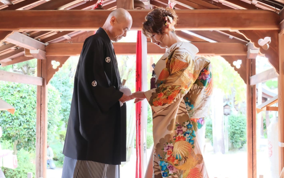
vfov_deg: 23.1
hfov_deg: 36.3
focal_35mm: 56
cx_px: 141
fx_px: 433
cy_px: 86
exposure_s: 1/60
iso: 3200
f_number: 4.5
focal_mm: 36.1
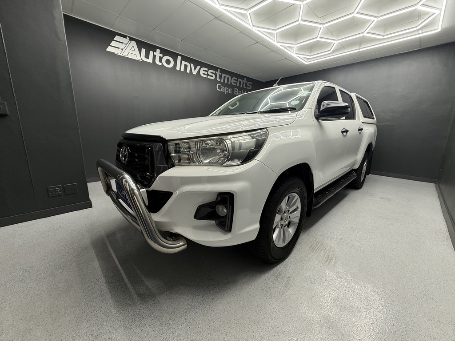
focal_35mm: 14
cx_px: 228
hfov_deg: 102.1
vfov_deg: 85.7
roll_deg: -1.5
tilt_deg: -12.8
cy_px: 170
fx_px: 184
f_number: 2.2
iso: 160
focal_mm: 2.22
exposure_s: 1/100
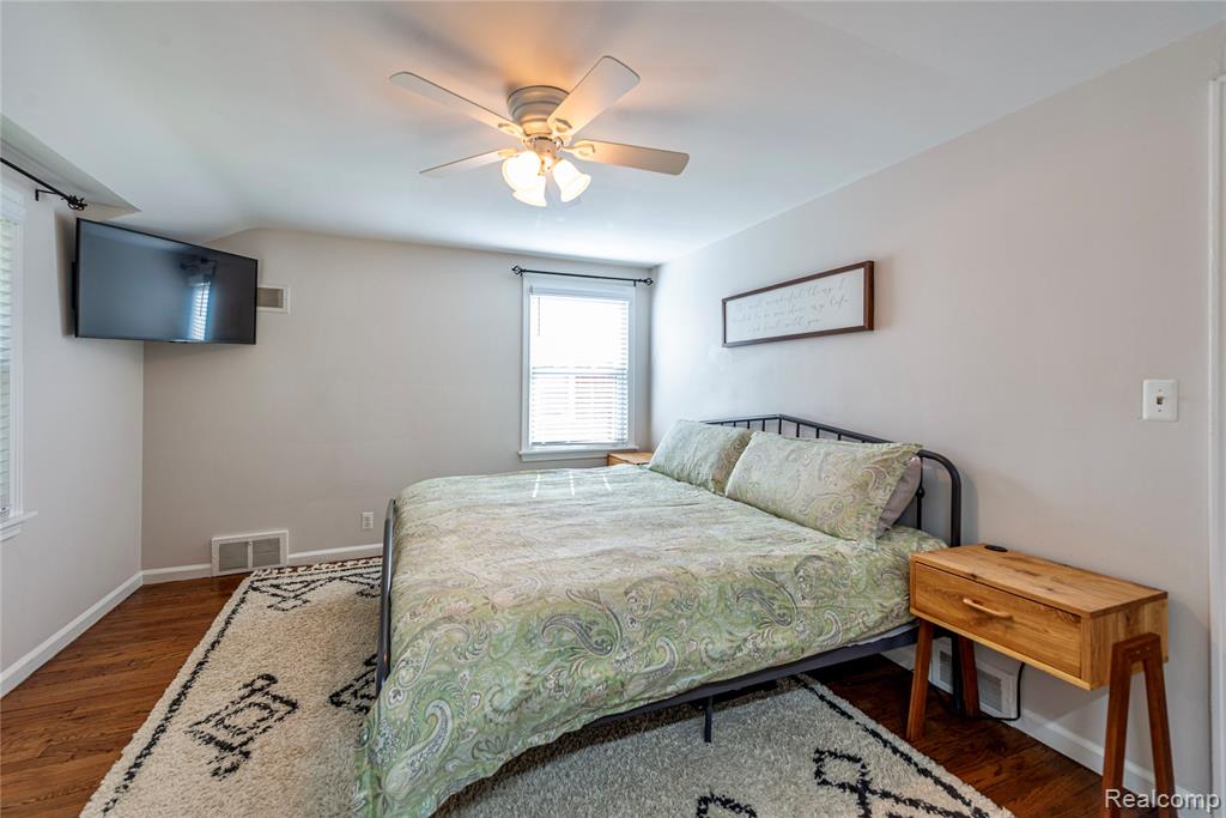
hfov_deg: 104.2
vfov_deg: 81.2
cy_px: 409
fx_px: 477
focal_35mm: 14
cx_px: 613
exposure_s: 1/20
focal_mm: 14
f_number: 6.3
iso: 200
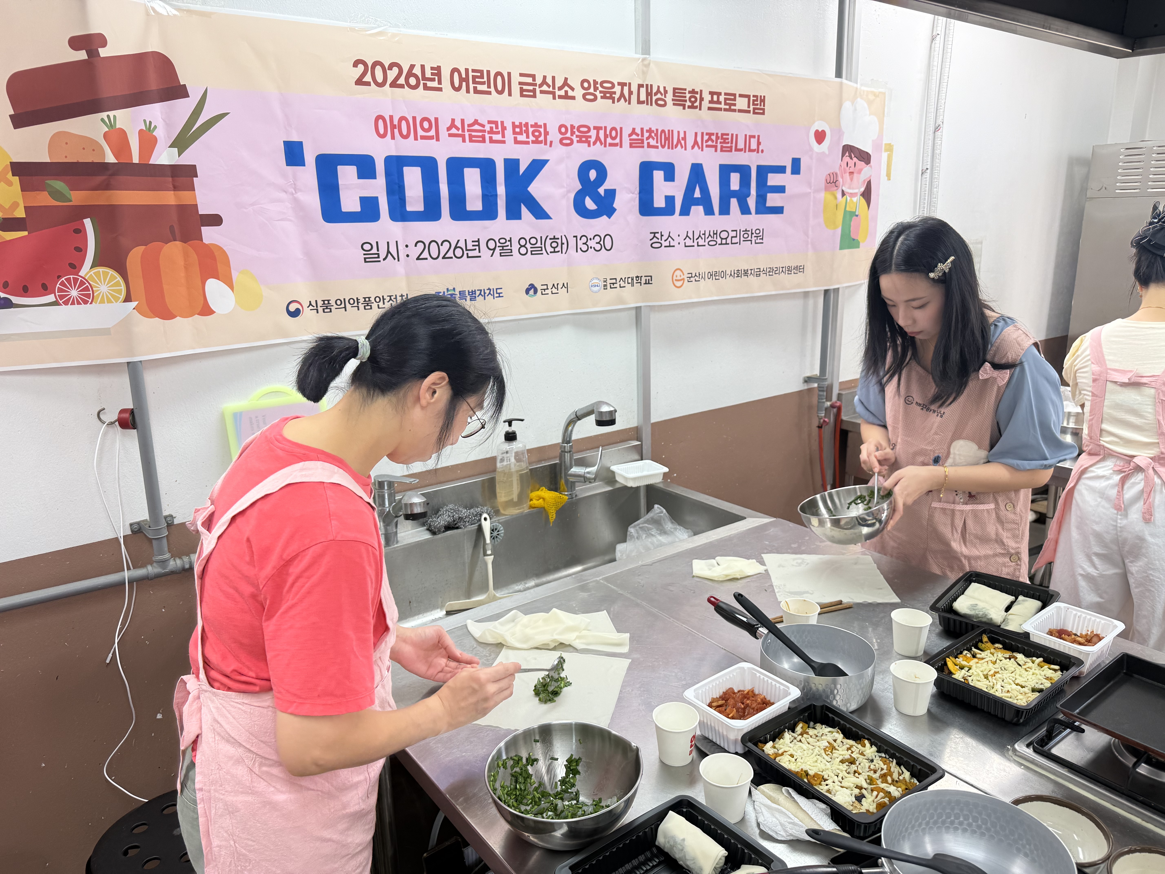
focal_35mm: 24
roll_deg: +1.7
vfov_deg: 56.8
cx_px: 582
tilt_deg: -13.8
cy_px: 437
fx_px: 808
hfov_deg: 71.6
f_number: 1.78
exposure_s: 1/120
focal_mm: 6.76
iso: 64
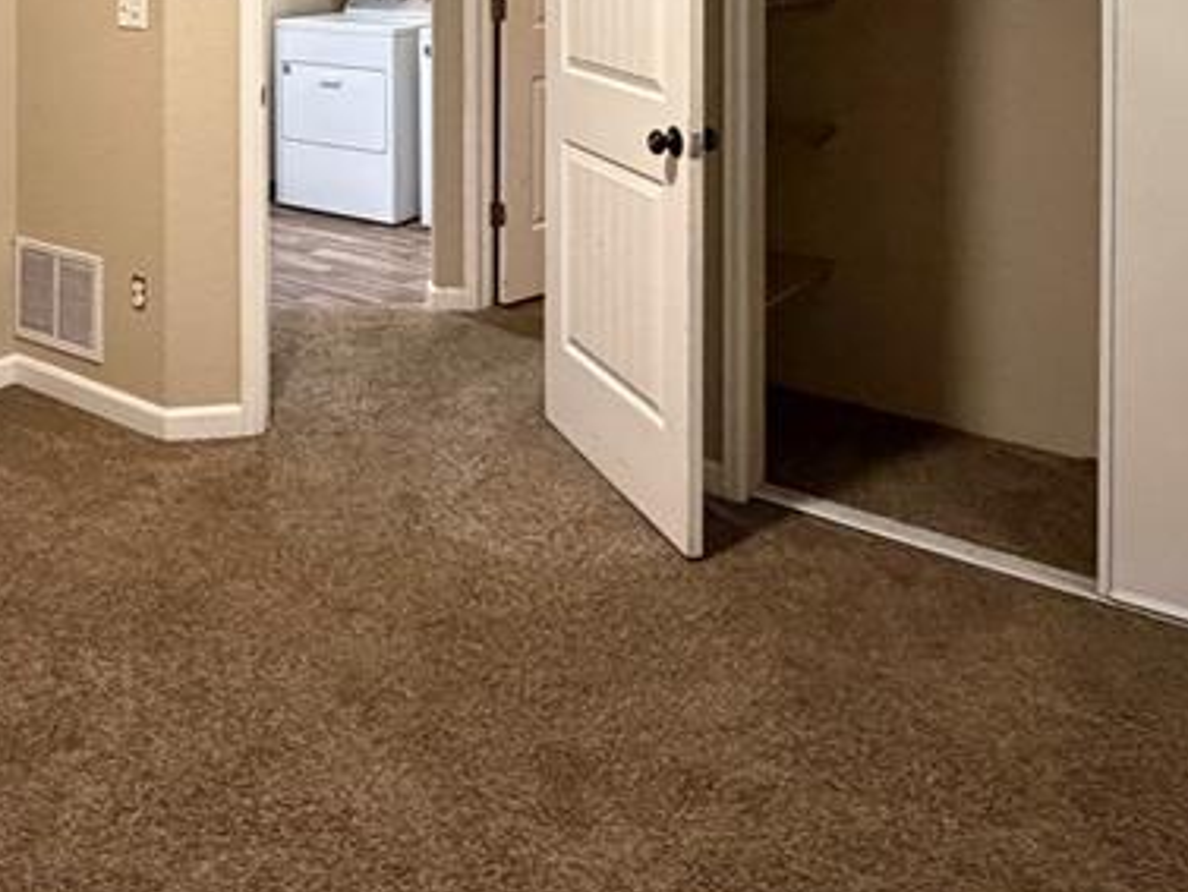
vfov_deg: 33.3
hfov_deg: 48.4
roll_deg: +0.0
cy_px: -74
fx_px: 1305
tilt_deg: -0.1
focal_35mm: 38
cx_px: 432
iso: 500
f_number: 2.2
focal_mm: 2.22
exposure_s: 1/60
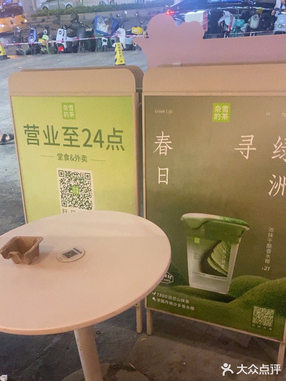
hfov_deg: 51.4
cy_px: 190
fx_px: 297
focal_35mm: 27
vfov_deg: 65.3
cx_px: 143
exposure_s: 1/50
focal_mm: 4.25
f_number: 1.8
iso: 1000
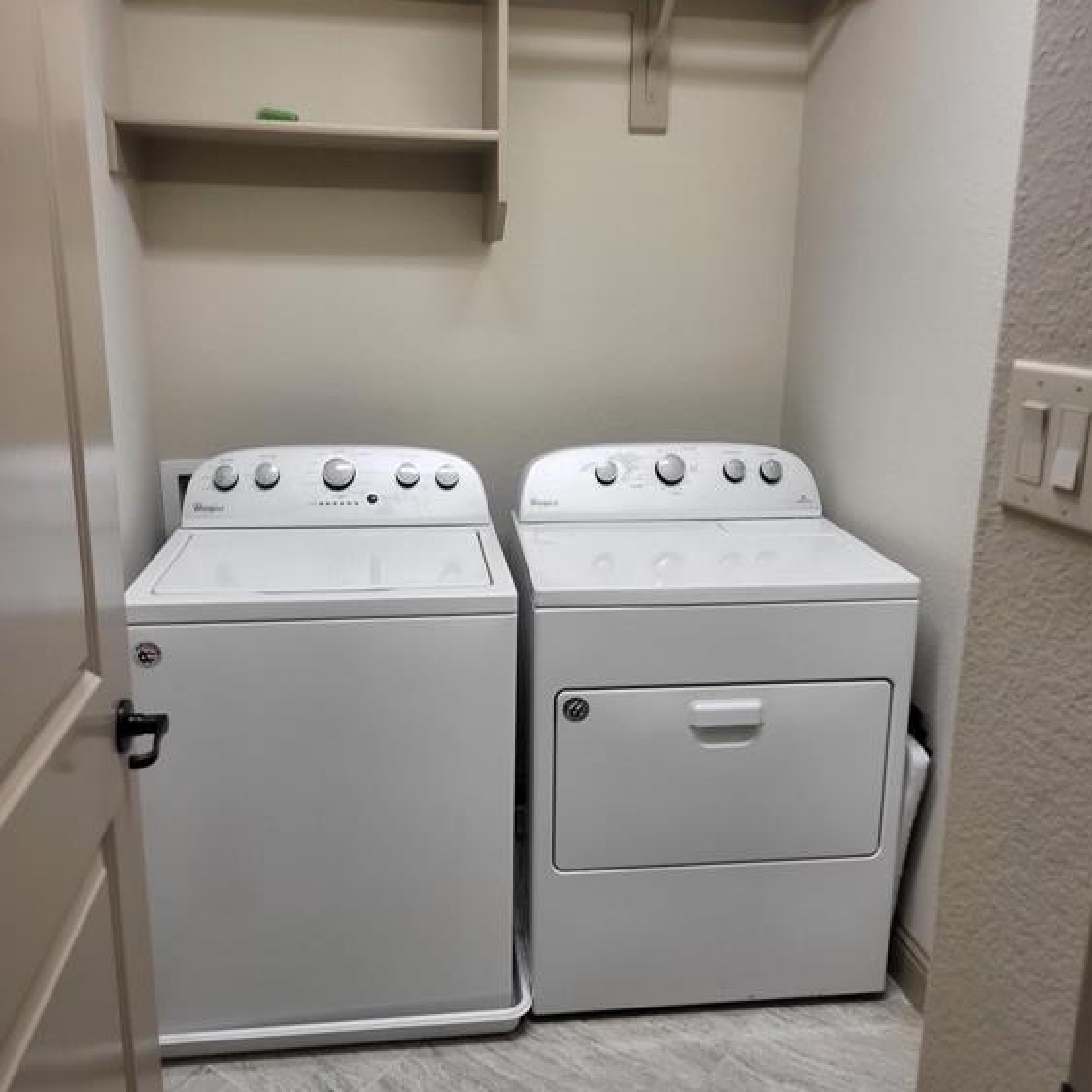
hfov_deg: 55.6
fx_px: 1035
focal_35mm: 29
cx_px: 544
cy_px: 505
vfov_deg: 55.6
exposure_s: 1/28
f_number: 1.8
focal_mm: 5
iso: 80
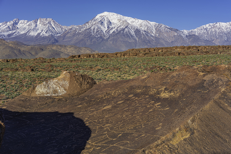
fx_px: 308
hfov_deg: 41.1
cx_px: 116
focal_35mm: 48
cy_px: 77
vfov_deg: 28.1
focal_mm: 48
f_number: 8
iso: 100
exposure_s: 1/500
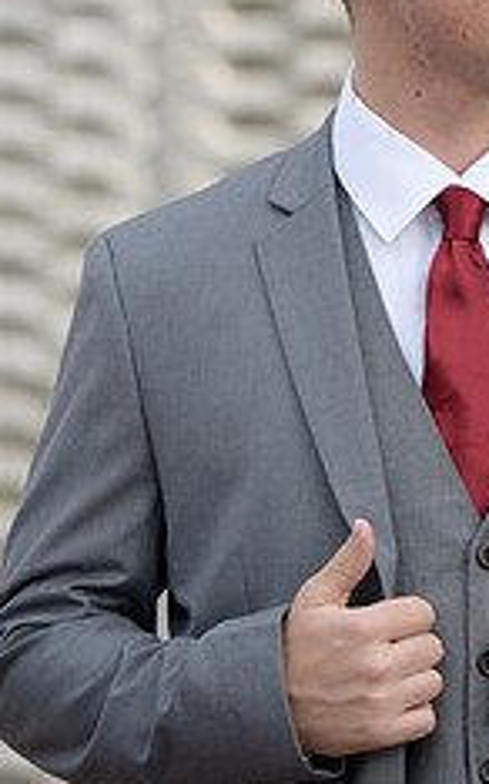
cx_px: 476
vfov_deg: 8.9
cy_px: 265
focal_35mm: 235
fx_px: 5017
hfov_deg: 5.6
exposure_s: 1/1250
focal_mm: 120
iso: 250
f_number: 2.8
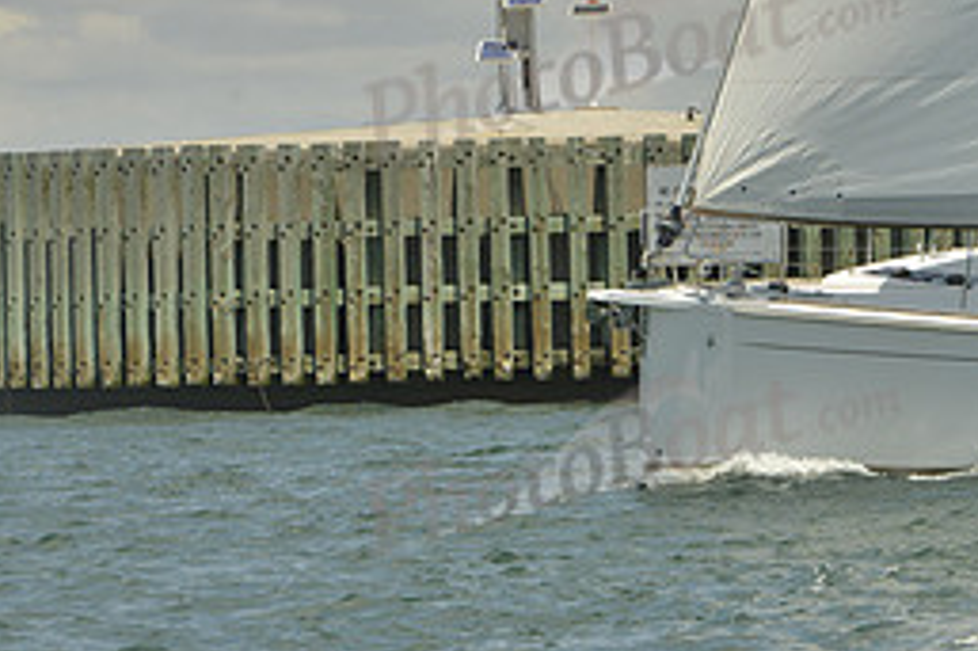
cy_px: 204
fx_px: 8579
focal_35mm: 316
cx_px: 1100
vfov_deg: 4.3
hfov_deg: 6.5
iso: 280
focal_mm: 140
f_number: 13
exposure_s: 1/800
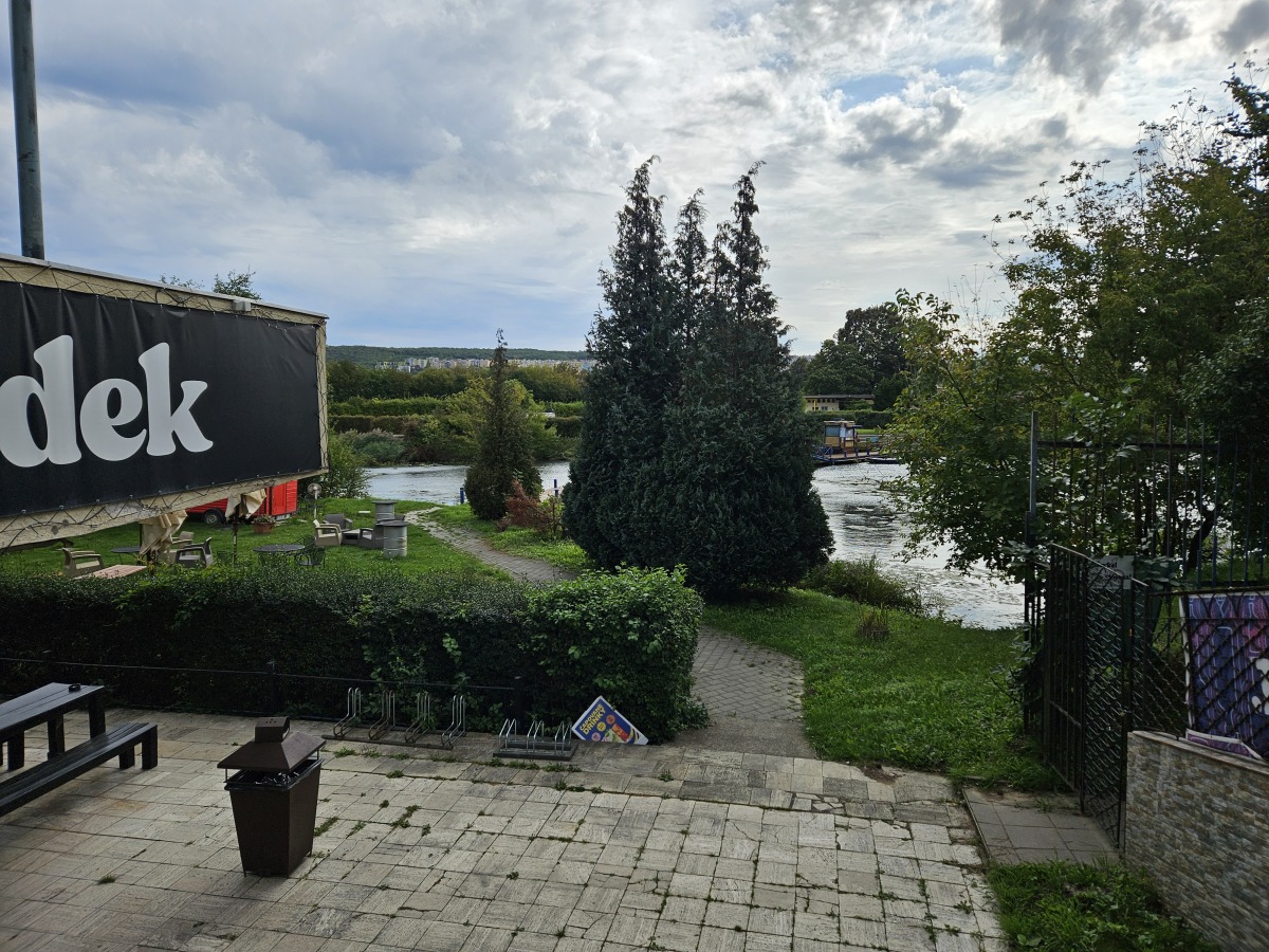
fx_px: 843
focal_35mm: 23
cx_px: 634
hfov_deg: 73.9
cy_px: 476
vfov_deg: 58.9
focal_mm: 5.4
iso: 25
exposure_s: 1/2436
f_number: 1.8
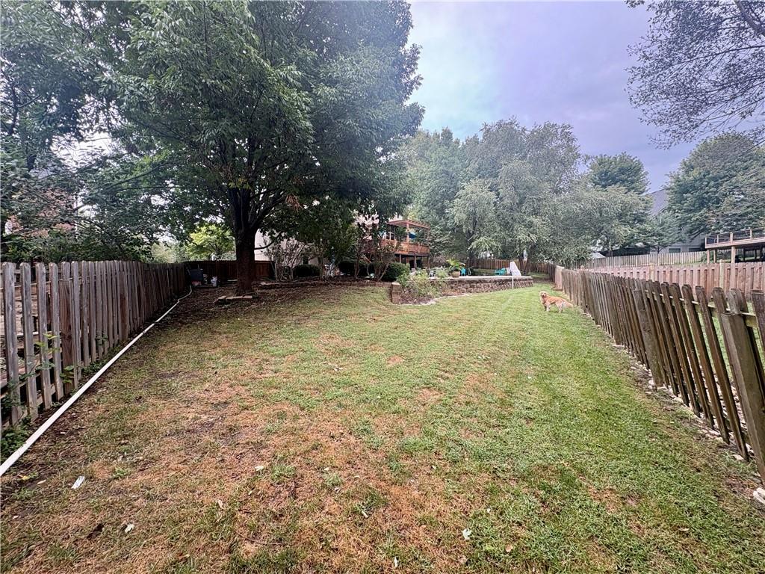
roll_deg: +1.3
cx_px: 382
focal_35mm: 14
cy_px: 287
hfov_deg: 102.1
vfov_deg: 85.7
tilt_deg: +0.3
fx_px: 309
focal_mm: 2.22
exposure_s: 1/99
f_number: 2.2
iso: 50
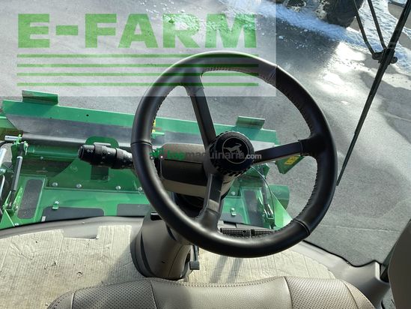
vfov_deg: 48.2
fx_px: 344
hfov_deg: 61.6
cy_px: 154
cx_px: 206
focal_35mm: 29
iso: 16
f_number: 1.8
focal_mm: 3
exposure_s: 1/300
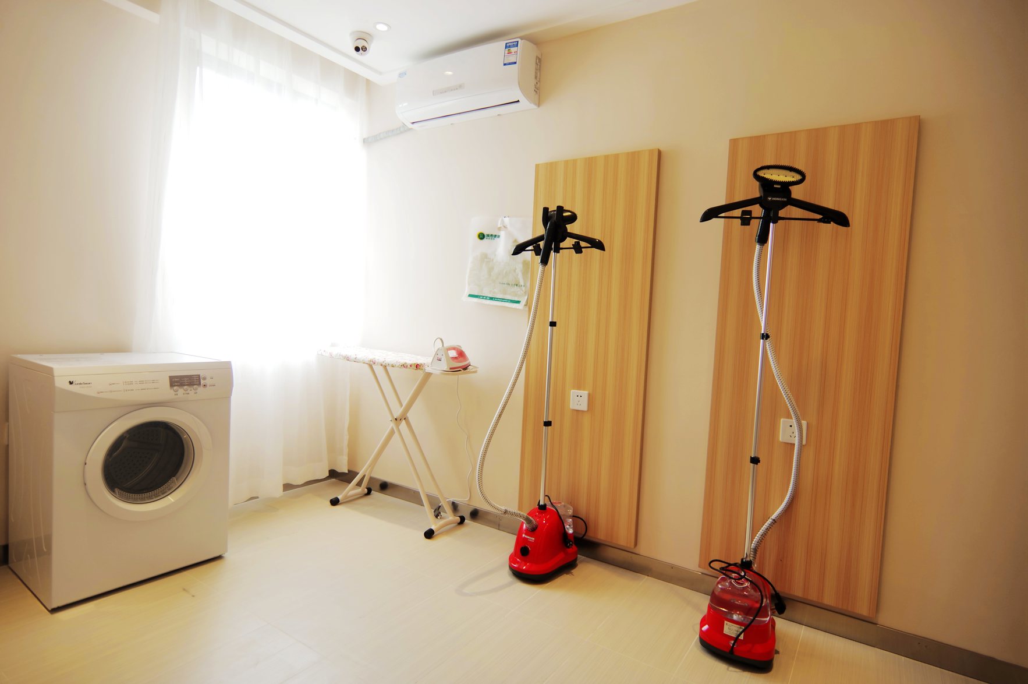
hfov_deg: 90.1
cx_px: 514
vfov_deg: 67.3
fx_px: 514
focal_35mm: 18
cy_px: 342
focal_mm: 12
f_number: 4
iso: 100
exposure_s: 1/30
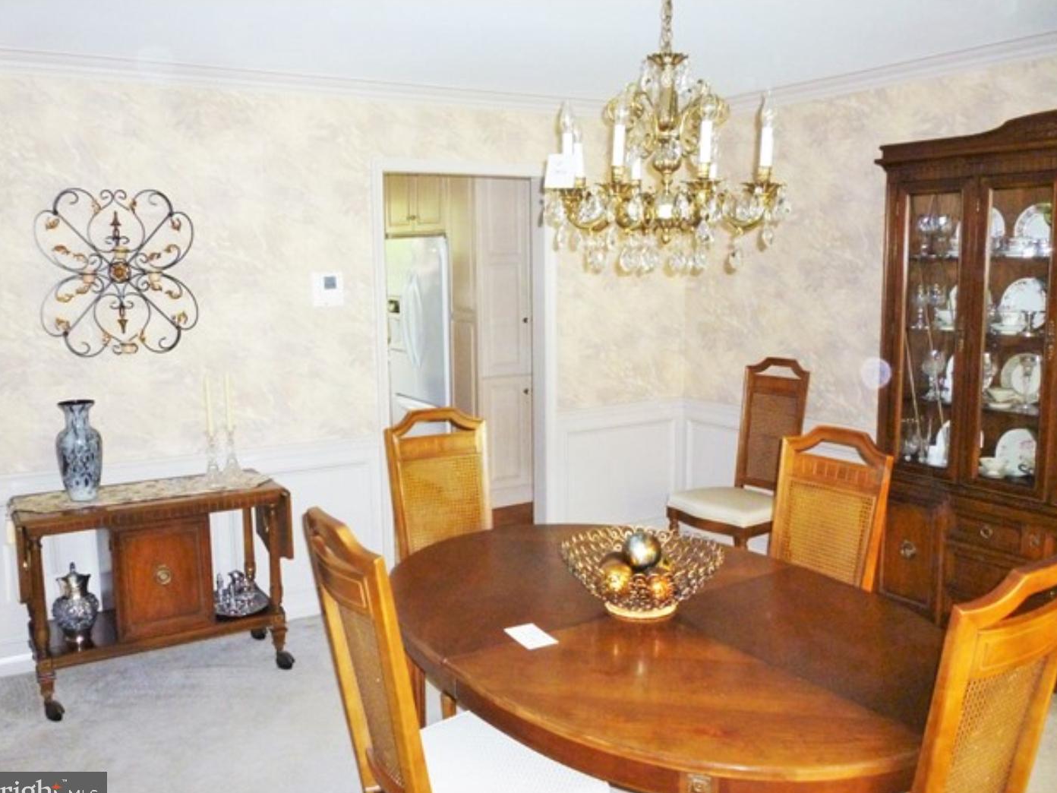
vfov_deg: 46.8
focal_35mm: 30
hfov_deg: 60.0
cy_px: 405
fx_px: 916
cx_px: 521
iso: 500
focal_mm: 5.2
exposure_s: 1/60
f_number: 3.3
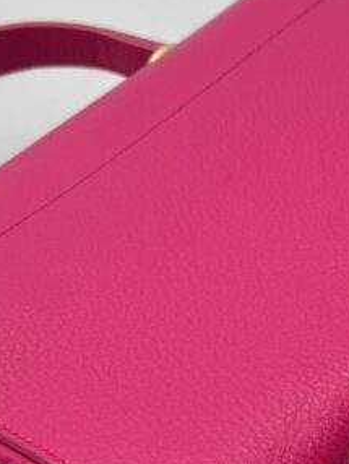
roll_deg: +6.4
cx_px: 164
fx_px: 1248
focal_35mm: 93
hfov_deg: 15.9
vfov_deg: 20.6
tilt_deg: -42.9
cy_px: 432
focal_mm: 5.7
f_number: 1.5
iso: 32
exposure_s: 1/104
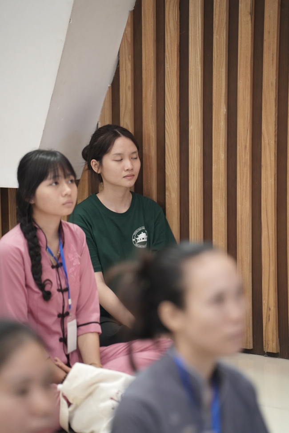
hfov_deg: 9.1
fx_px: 1806
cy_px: 216
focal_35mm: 150
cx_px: 144
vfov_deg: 13.7
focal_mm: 150
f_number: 2.8
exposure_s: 1/200
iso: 4000
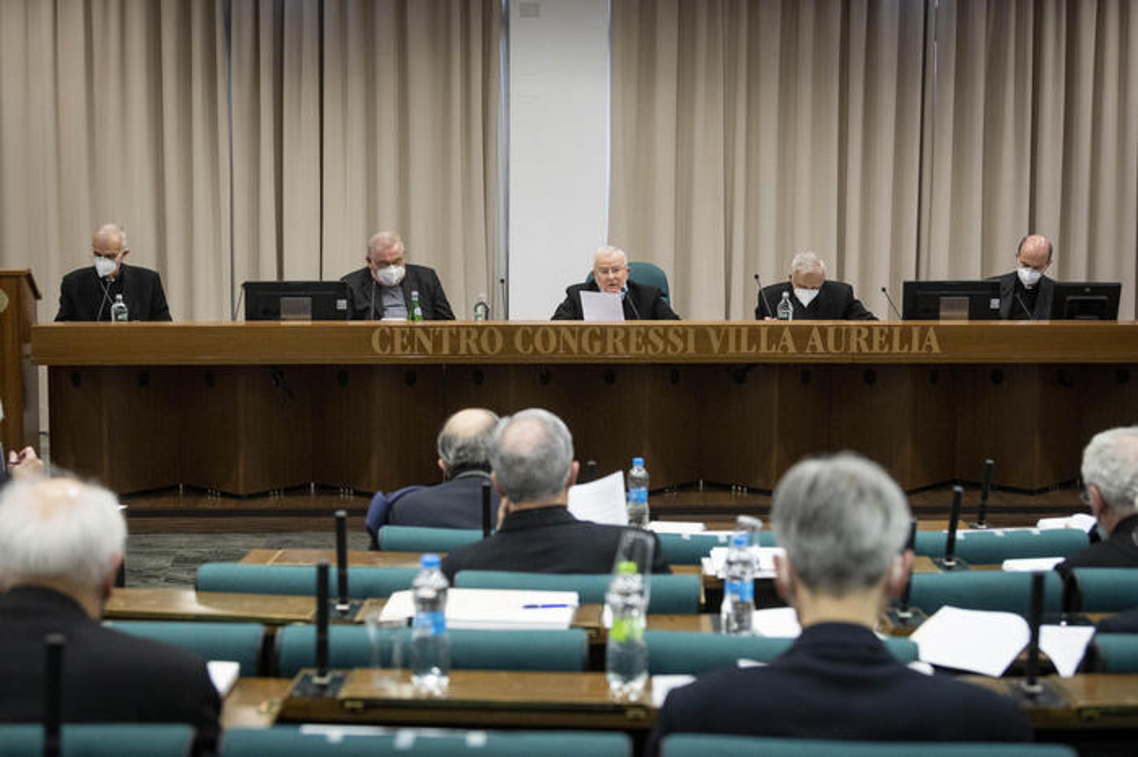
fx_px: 2212
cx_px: 569
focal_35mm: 70
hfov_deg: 28.9
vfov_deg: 19.4
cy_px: 378
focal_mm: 70
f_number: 4
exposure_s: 1/250
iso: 4000
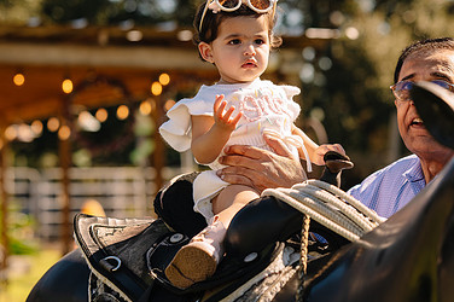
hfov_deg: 15.6
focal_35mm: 131
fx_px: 1651
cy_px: 98
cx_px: 331
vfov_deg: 10.4
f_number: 3.2
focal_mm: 85
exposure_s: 1/2000
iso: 160
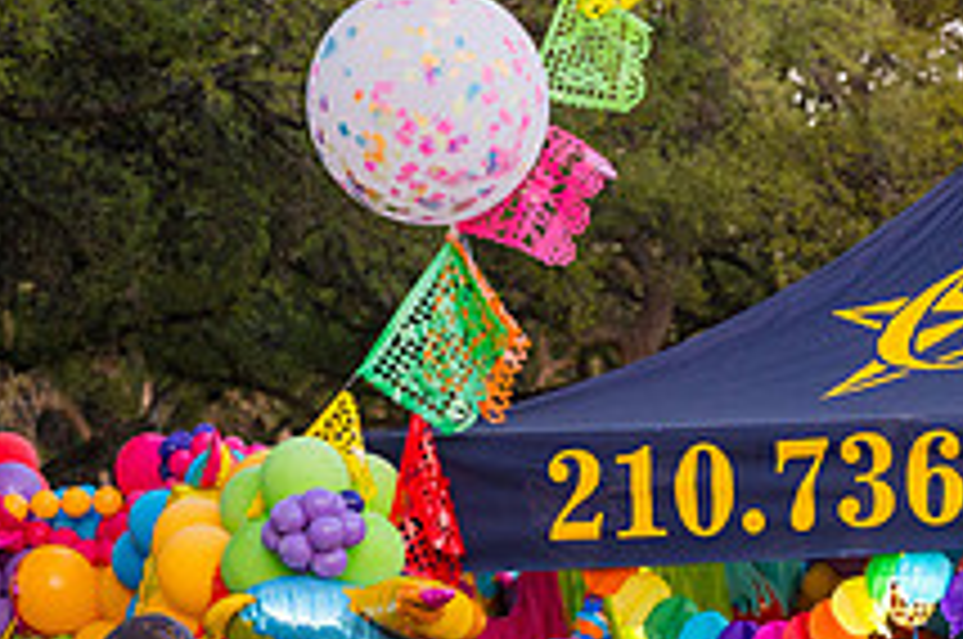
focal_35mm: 179
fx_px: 4781
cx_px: 963
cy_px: 639
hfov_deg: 11.4
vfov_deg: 7.6
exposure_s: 1/320
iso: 1250
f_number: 4
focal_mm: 66
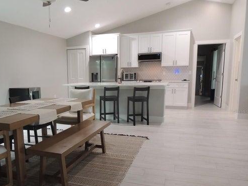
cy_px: 112
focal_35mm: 31
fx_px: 222
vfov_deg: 45.3
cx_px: 89
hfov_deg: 57.4
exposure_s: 1/20
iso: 400
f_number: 3
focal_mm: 4.3
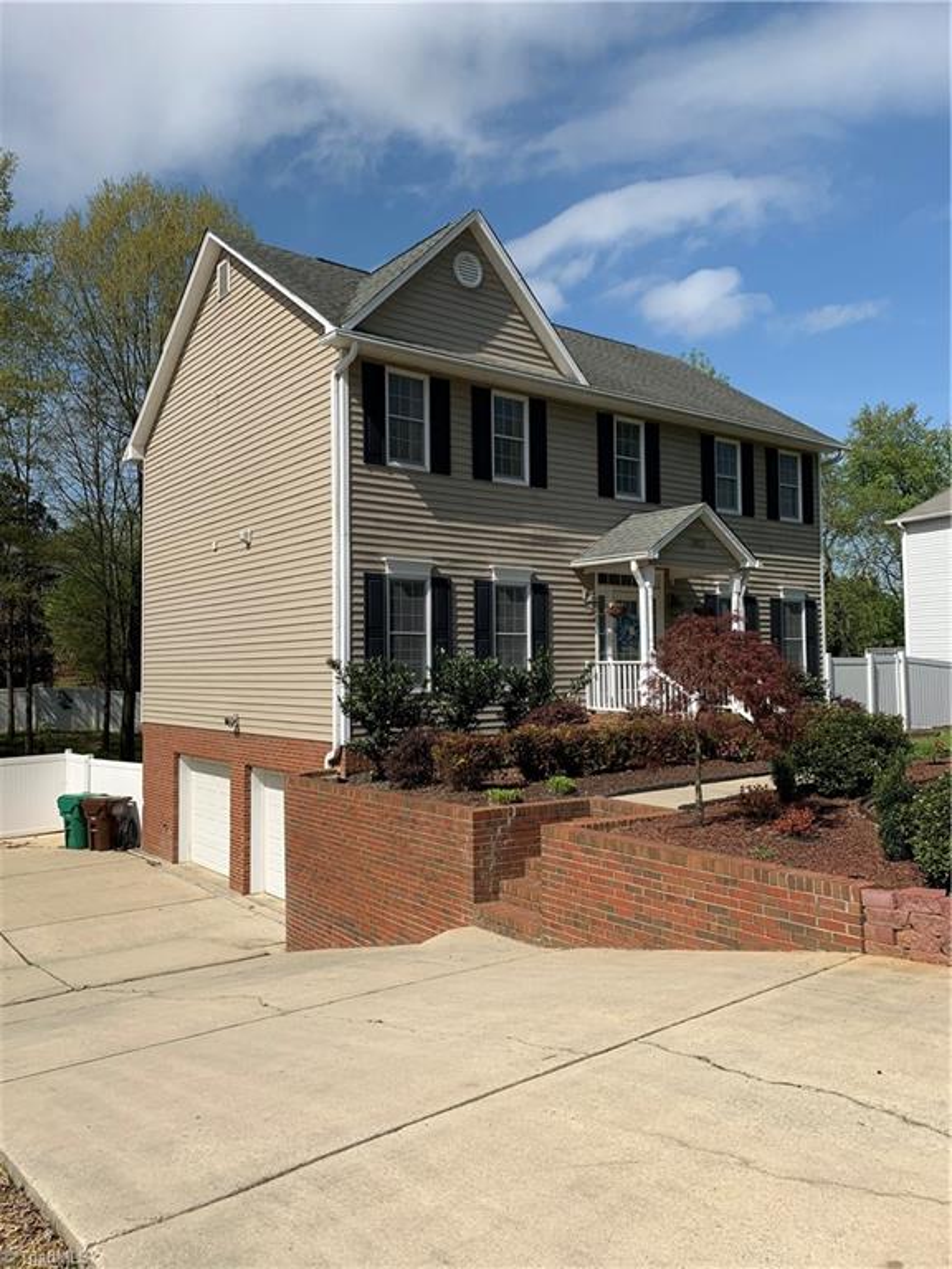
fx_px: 953
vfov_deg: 67.3
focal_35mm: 26
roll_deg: +0.2
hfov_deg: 53.1
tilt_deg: +3.6
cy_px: 634
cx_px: 476
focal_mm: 4.25
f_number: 1.8
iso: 25
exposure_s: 1/3086
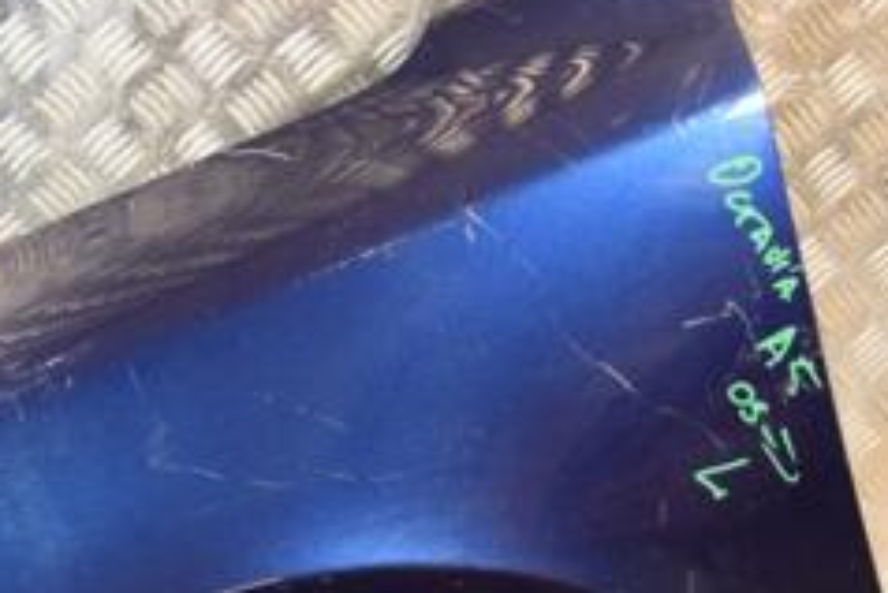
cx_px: 60
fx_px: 1678
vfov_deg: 19.9
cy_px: 451
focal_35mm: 68
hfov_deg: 28.3
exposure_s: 1/125
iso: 800
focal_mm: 18
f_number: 5
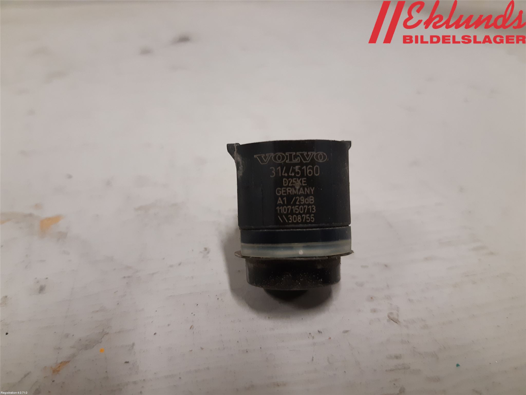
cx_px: 263
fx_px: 395
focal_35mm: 26
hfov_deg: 67.3
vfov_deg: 53.1
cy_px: 198
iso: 200
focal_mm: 3.93
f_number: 1.7
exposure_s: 1/50
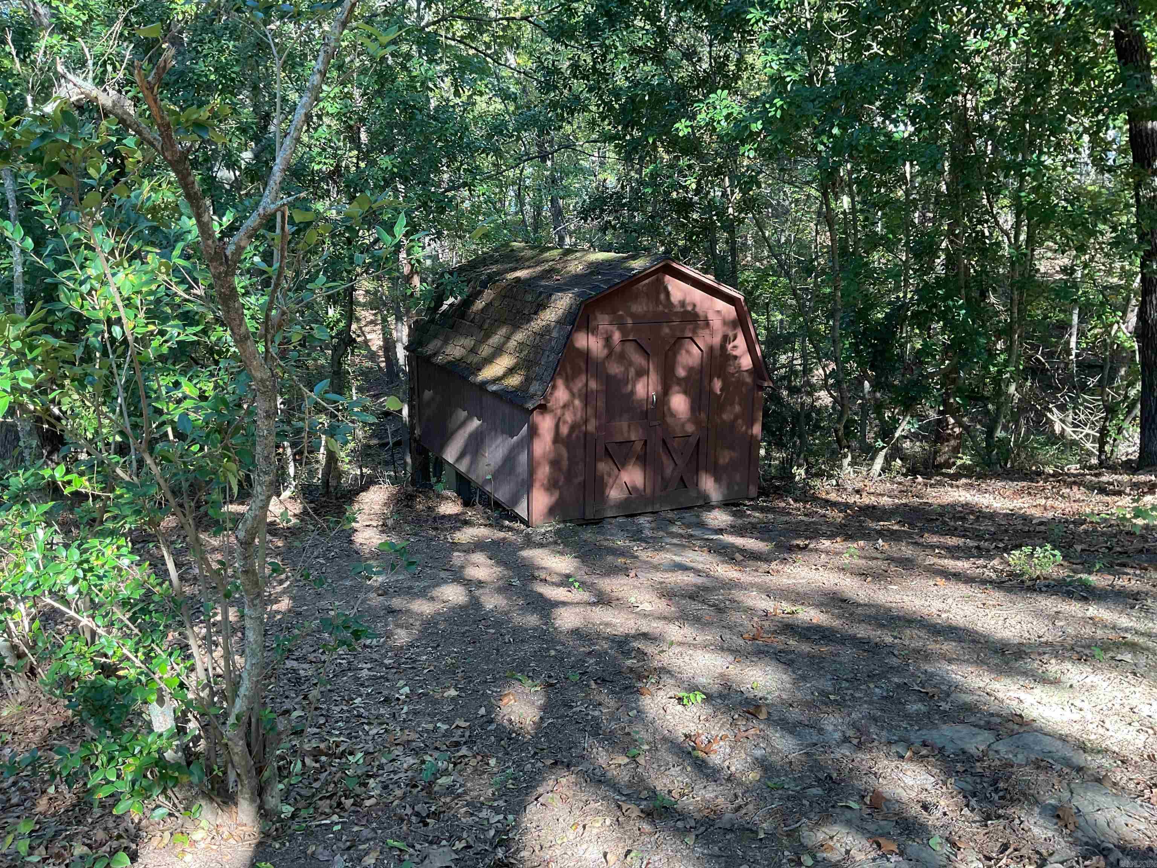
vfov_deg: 48.2
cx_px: 578
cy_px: 434
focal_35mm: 29
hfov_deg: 61.7
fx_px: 969
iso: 32
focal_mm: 3
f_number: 1.8
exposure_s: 1/100
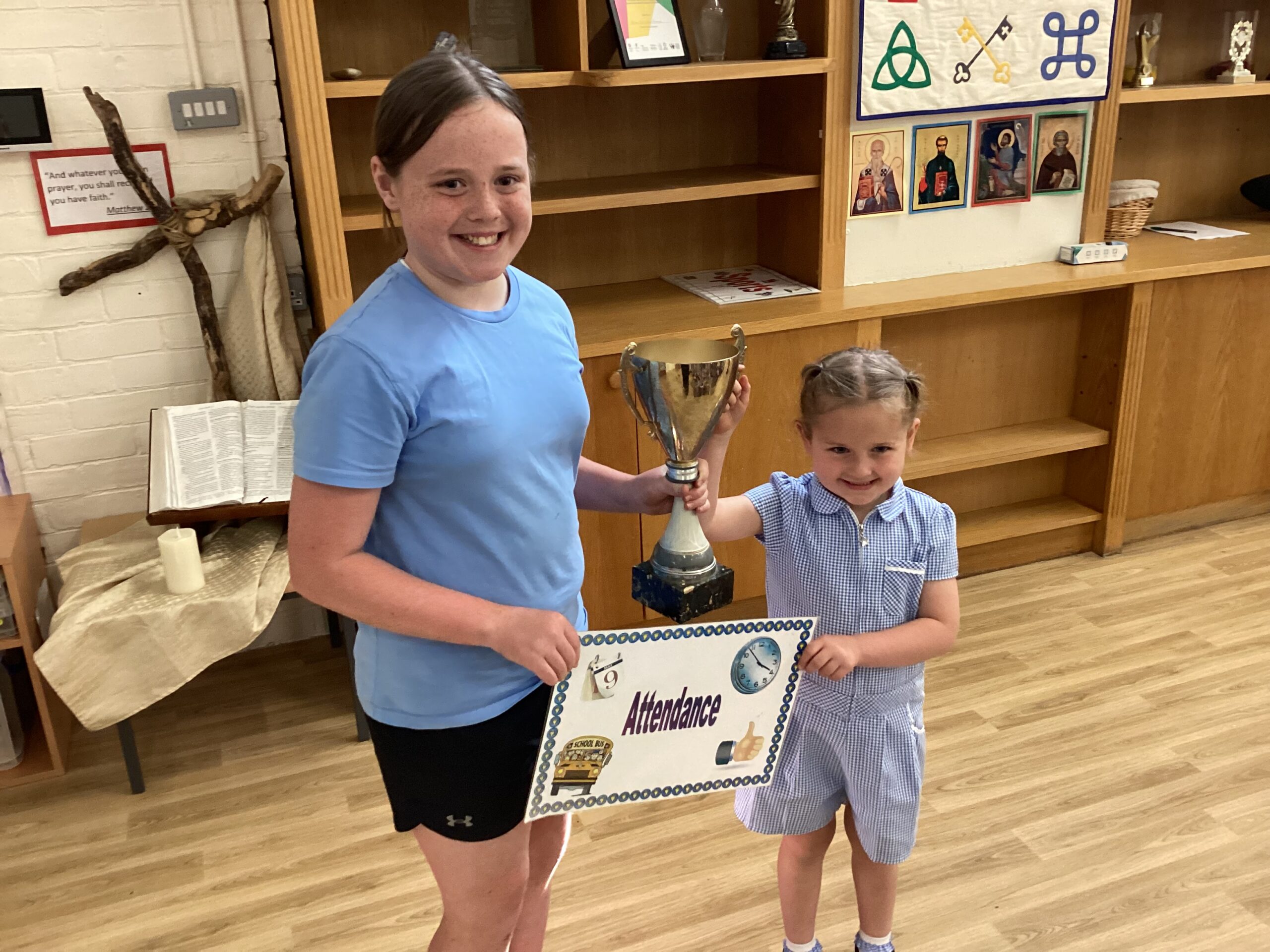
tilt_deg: -22.5
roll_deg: +0.7
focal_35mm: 31
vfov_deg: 45.4
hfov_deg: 58.4
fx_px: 1137
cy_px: 476
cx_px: 635
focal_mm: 3.3
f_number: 2.4
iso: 320
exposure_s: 1/50
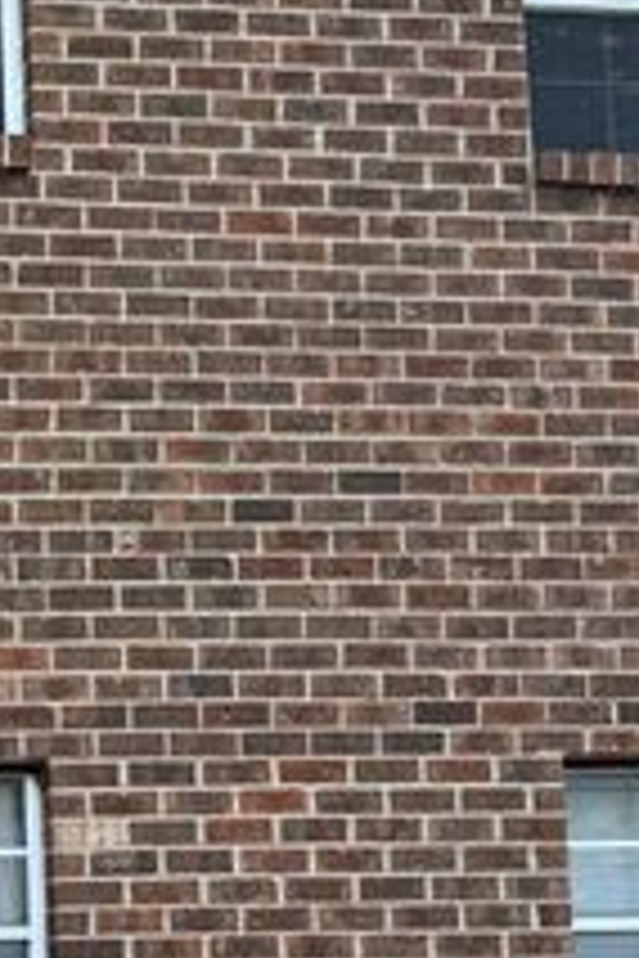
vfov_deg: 24.2
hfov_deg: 15.6
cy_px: 1066
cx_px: -418
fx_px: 2077
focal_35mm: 78
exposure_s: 1/209
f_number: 1.78
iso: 64
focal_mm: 6.76
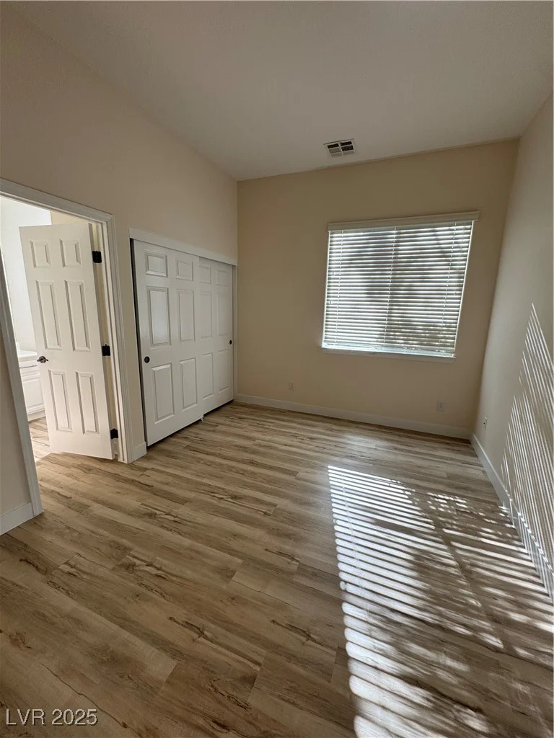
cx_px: 277
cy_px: 369
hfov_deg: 85.7
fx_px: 299
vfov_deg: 102.1
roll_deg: -1.9
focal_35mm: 14
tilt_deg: -11.4
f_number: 2.2
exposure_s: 1/120
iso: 64
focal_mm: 2.22
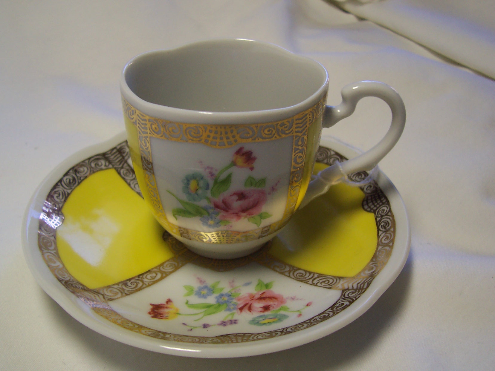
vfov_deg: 38.7
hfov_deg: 50.1
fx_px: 529
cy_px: 186
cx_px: 248
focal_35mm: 37
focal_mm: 5.6
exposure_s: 1/60
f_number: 2.8
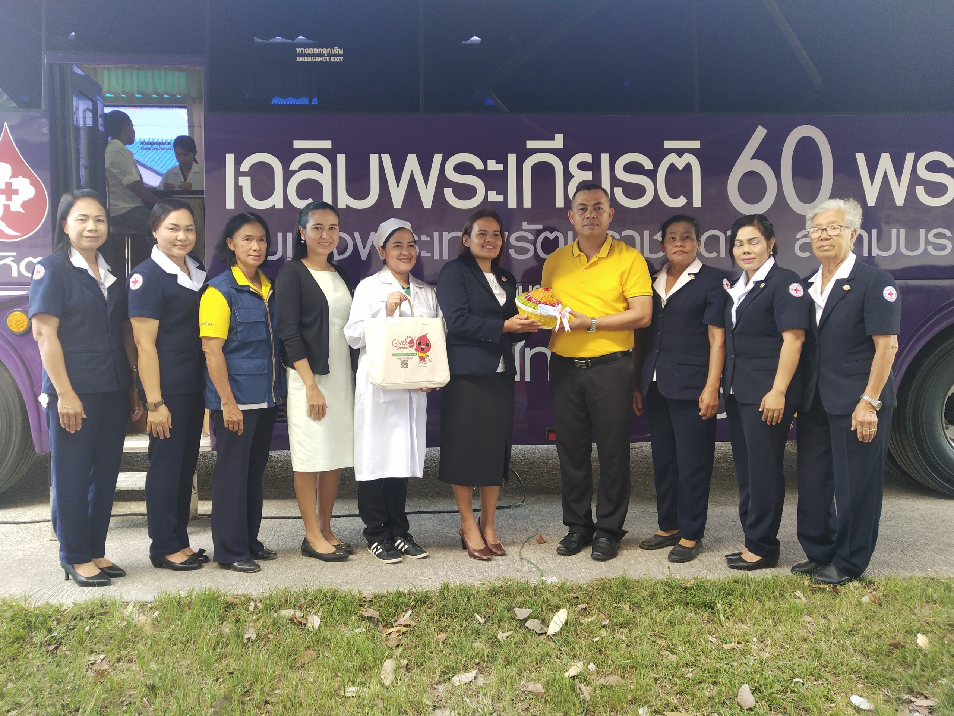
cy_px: 358
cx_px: 477
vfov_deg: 46.8
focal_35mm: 30
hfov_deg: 60.0
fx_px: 827
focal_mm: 3.95
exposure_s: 1/100
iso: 93
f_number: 1.8
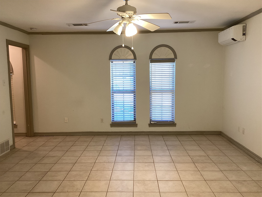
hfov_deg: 58.4
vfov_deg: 45.4
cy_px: 98
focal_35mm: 31
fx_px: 235
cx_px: 131
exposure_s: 1/60
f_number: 2.4
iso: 100
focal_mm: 3.3
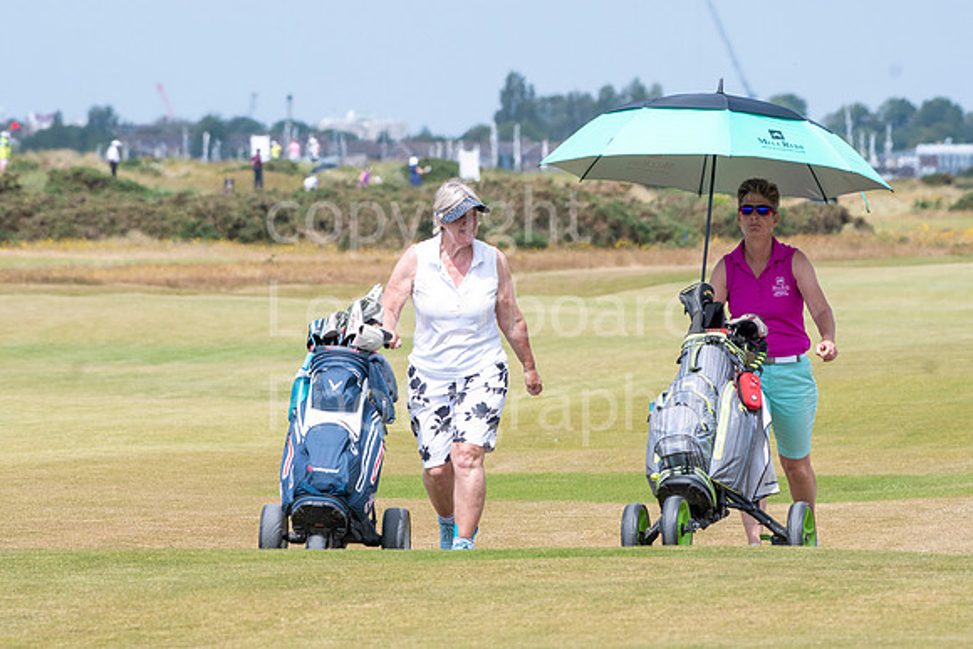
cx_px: 486
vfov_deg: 3.8
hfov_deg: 5.7
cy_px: 324
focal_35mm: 360
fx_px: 9732
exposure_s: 1/1250
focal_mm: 240
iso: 500
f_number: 8
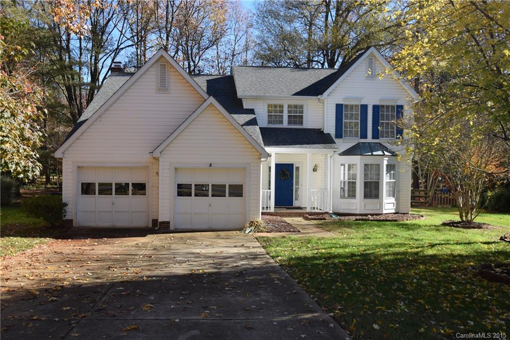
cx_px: 255
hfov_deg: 61.9
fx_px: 425
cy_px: 170
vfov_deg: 43.6
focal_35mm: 30
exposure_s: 1/160
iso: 100
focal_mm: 20
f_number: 6.3
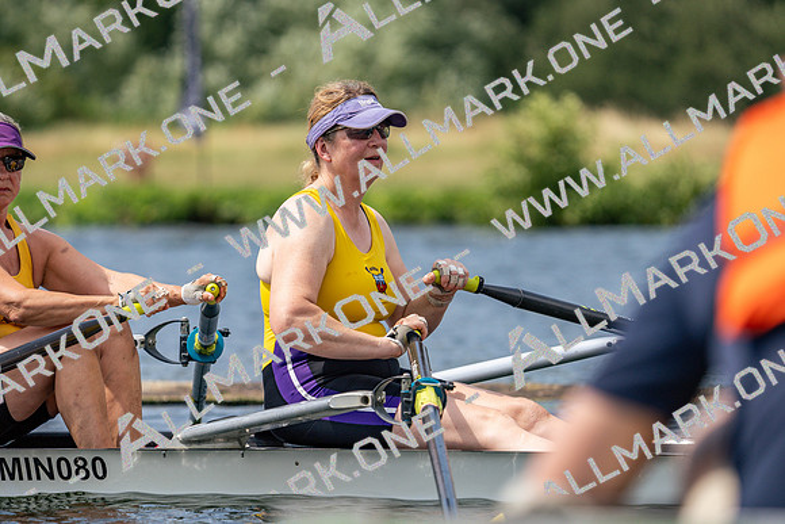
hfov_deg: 5.6
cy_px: 262
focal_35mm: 365
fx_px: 7961
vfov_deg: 3.8
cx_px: 392
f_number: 6.3
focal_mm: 365
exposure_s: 1/1600
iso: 250
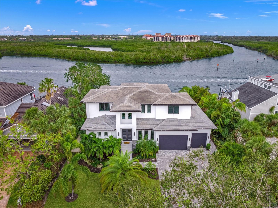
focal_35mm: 24
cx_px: 139
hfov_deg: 71.6
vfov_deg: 56.7
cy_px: 104
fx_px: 193
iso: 180
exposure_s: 1/15
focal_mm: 12.29
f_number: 2.8
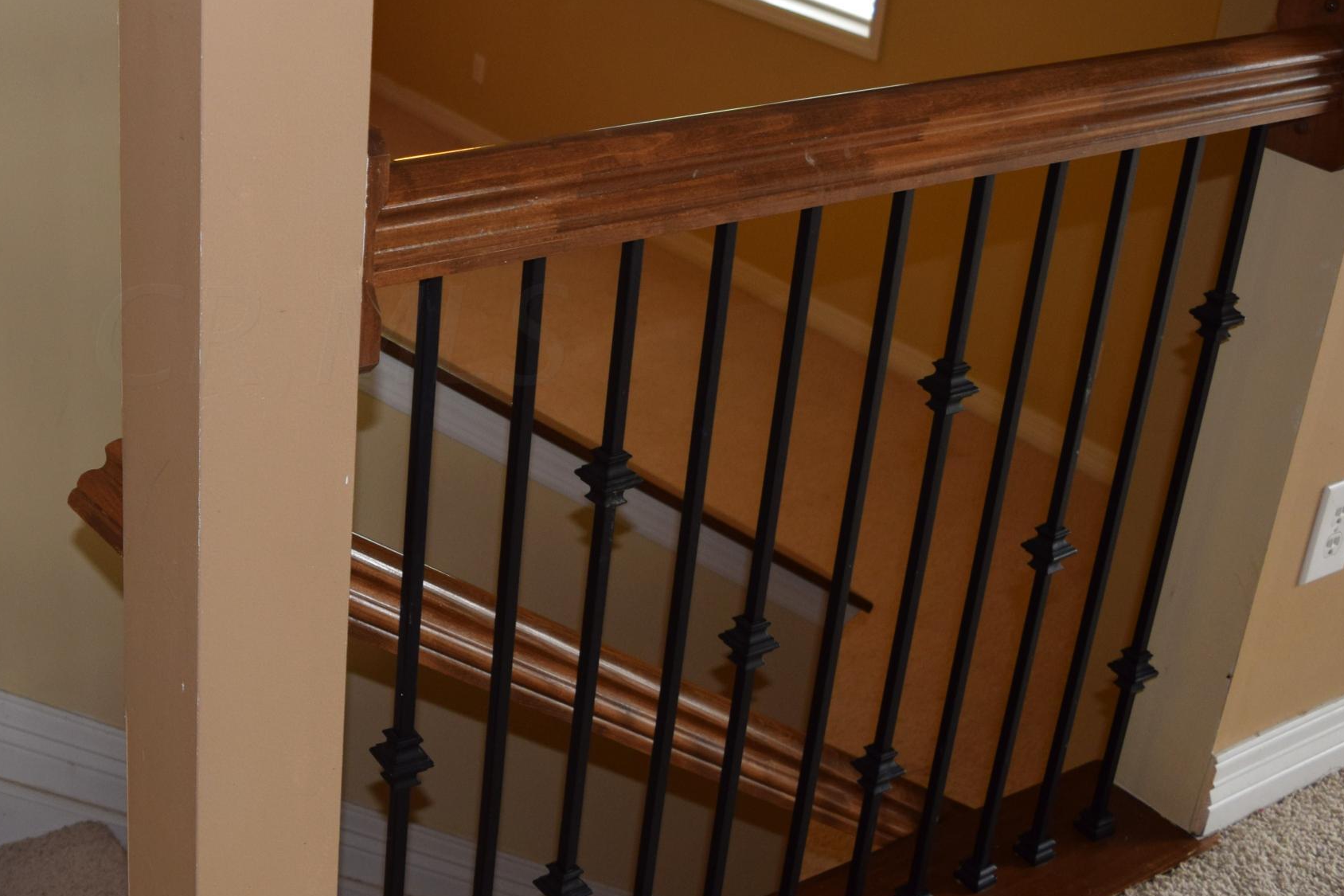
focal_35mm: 48
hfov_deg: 40.0
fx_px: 1792
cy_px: 335
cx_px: 331
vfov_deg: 28.0
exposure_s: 1/80
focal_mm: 18
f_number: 3.5
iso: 400
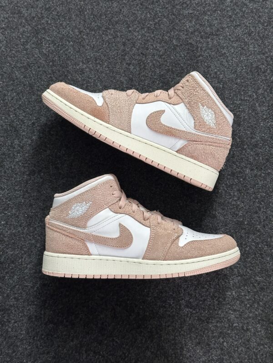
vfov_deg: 39.6
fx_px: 504
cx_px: 136
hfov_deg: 30.3
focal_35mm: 48
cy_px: 182
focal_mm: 6.86
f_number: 1.78
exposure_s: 1/50
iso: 200
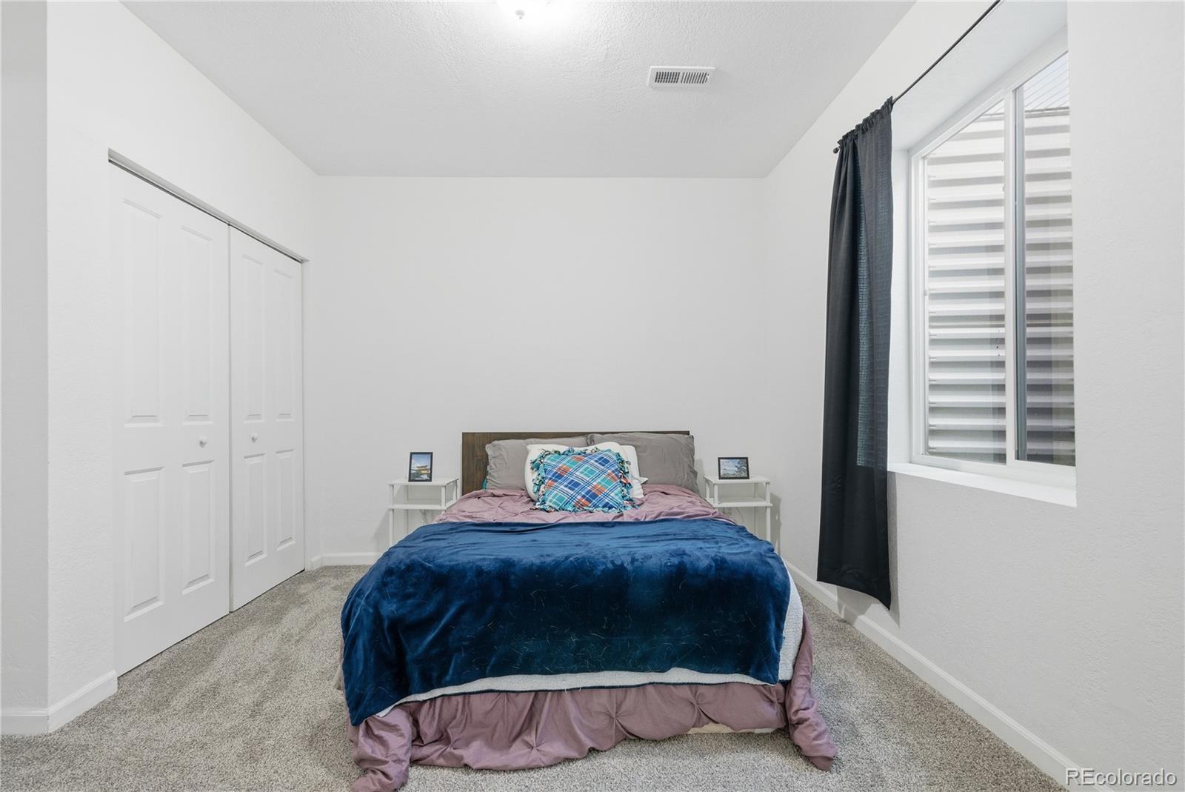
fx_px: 527
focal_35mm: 16
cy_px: 396
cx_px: 592
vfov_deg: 73.8
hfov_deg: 96.7
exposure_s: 1/13
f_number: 8
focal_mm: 16
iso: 500
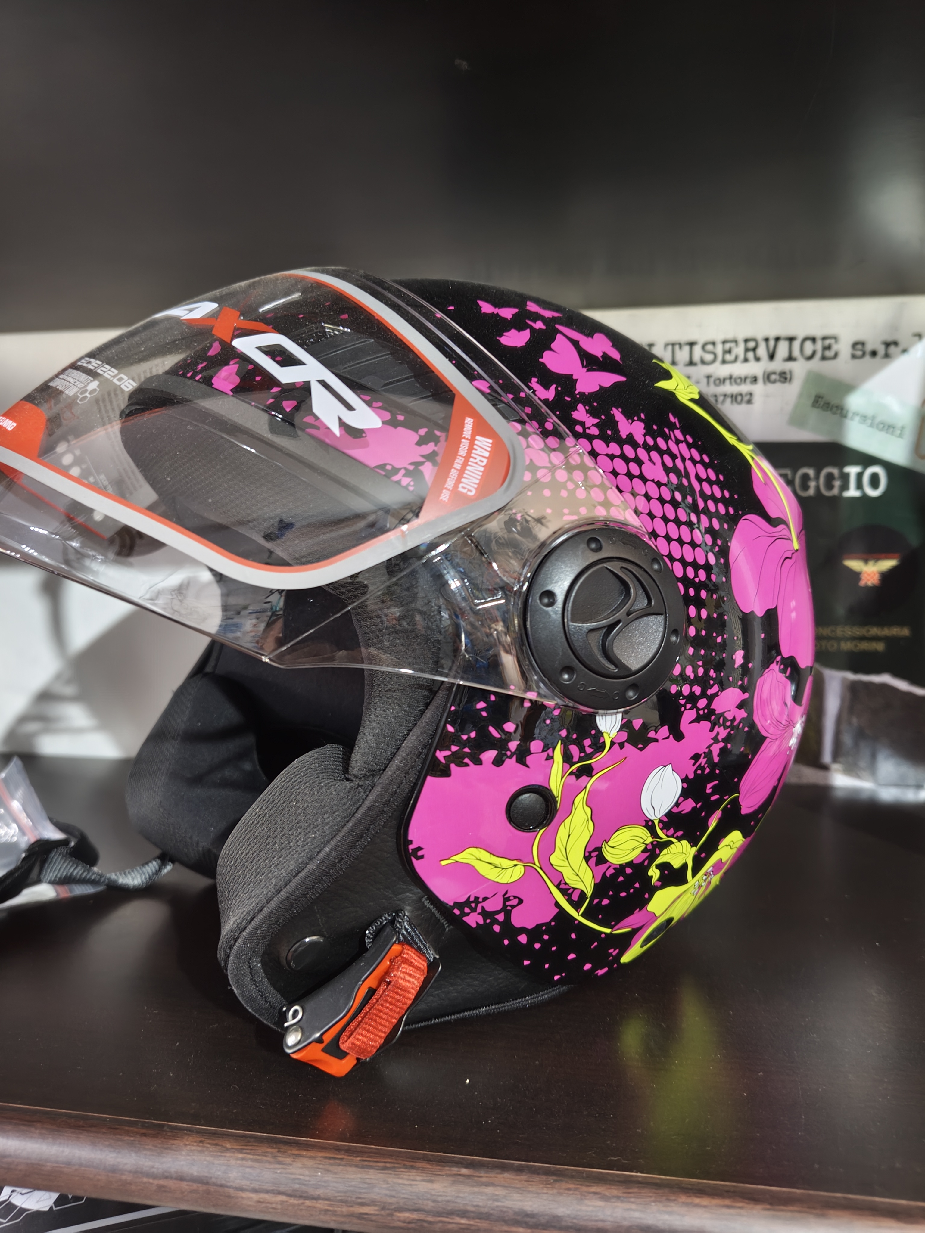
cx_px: 462
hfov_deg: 56.8
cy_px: 616
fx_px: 855
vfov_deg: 71.6
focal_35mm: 24
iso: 3279
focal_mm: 5.56
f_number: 1.88
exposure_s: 1/16.7
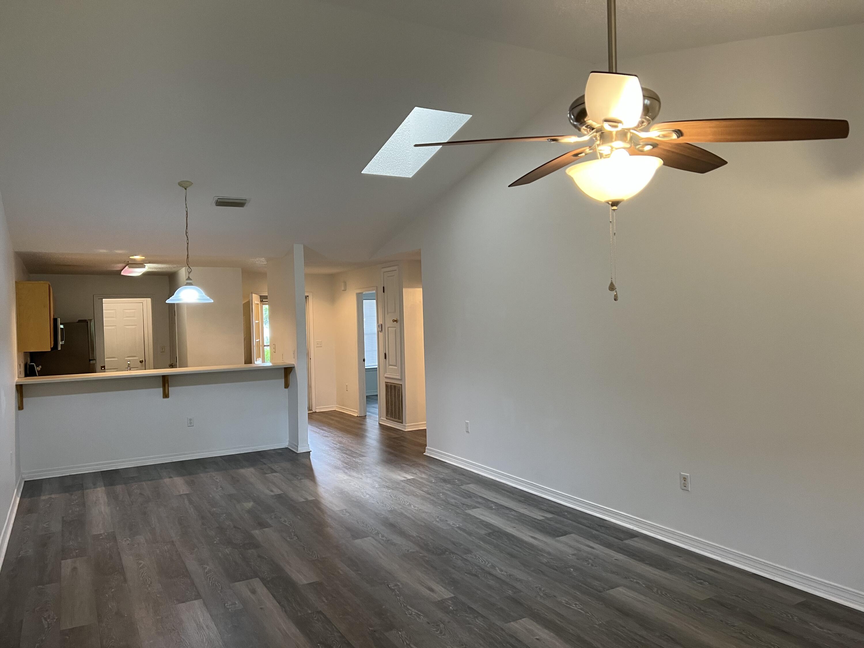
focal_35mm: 26
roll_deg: +1.9
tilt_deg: -0.5
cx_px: 432
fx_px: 649
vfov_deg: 53.1
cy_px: 324
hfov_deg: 67.3
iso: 160
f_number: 1.5
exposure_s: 1/60
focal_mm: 5.7
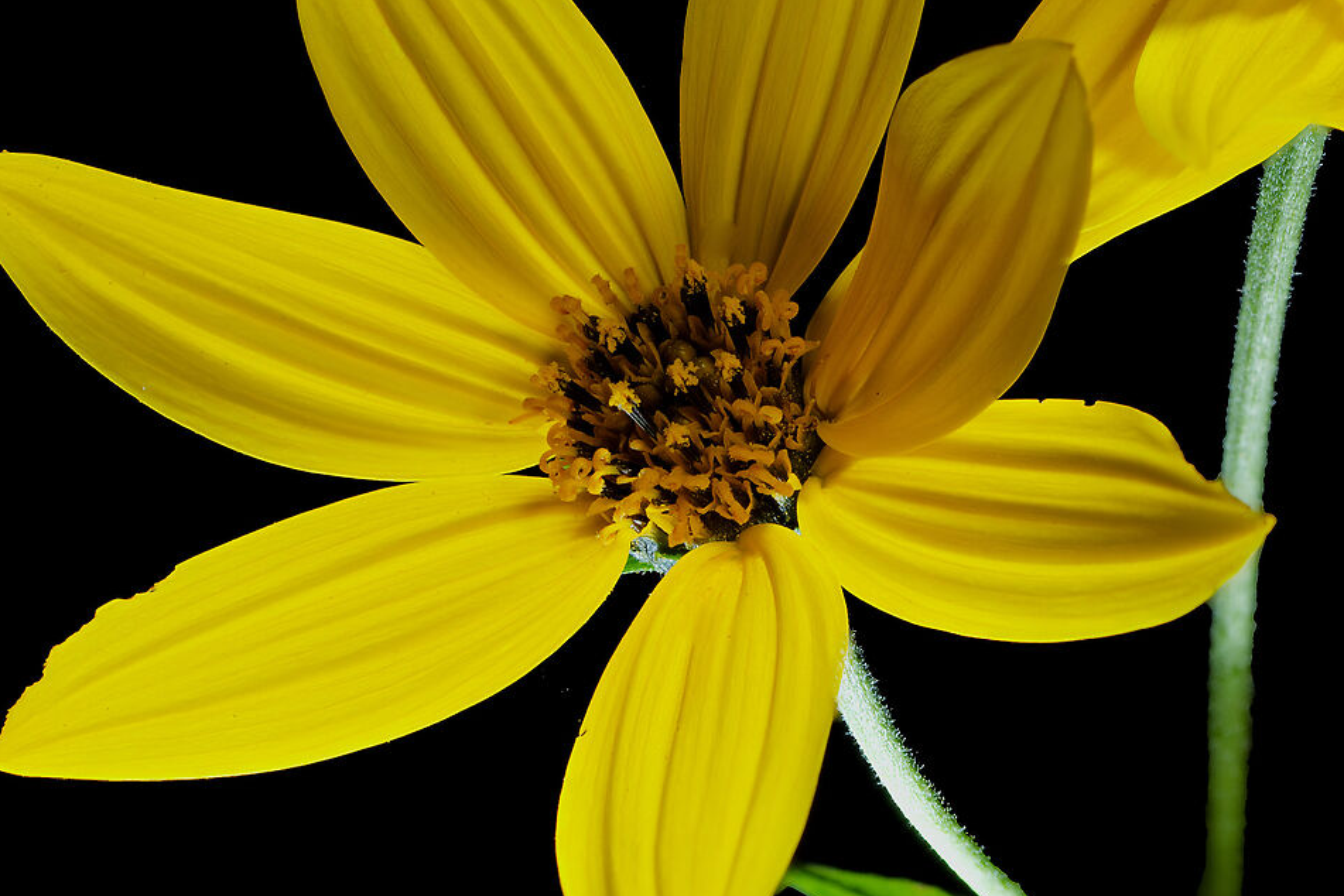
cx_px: 1545
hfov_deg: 7.7
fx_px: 9893
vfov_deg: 5.2
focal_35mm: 265
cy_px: 42
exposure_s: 1/5
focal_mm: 105
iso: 100
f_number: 8
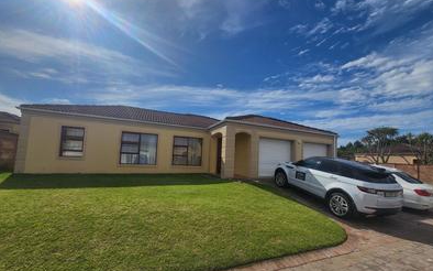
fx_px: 165
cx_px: 219
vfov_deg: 78.3
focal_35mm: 14
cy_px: 150
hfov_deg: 105.3
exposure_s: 1/2604
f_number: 2.2
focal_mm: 1.74
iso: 32
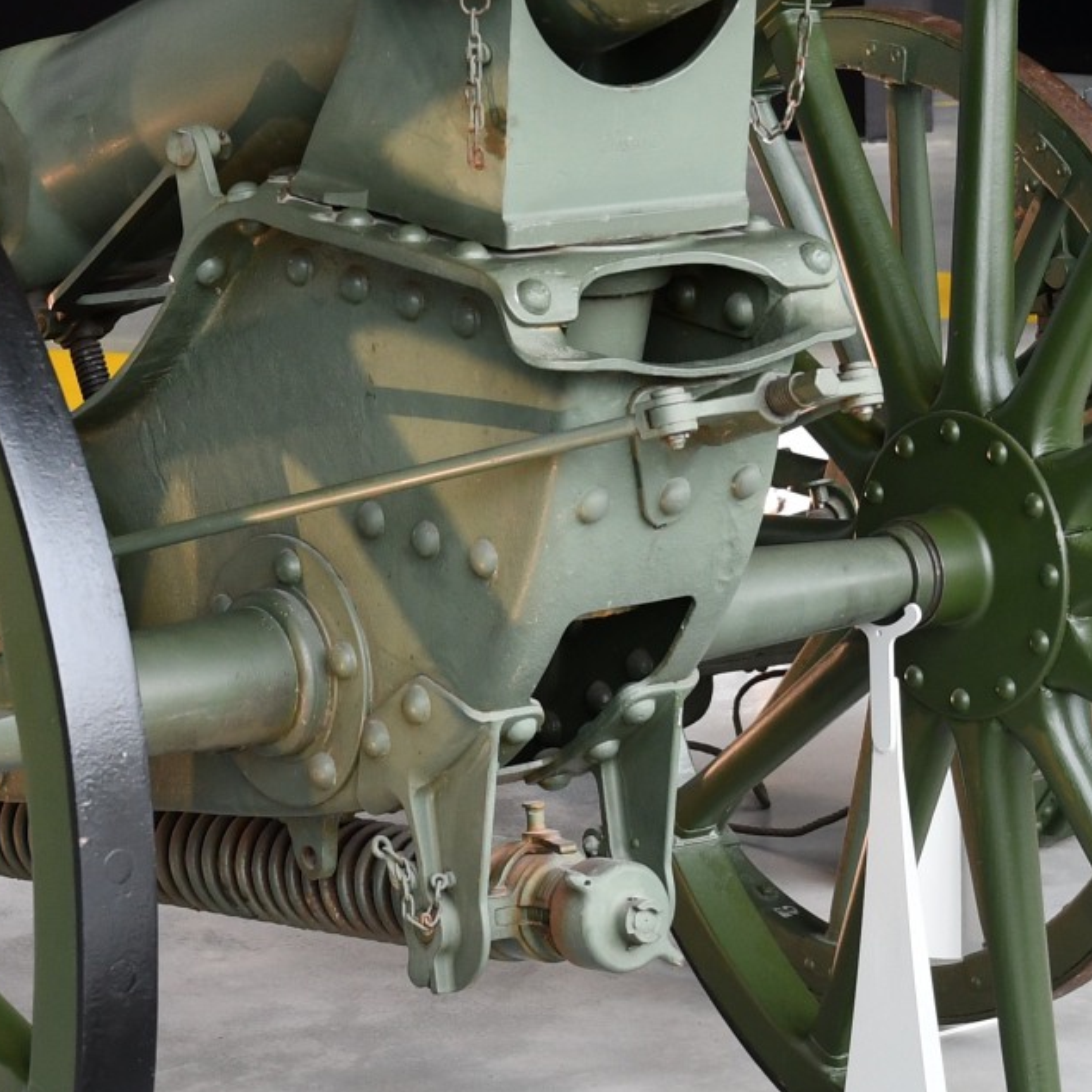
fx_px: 5282
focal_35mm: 148
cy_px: 369
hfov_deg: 11.8
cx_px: 722
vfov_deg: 11.8
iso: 320
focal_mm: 31
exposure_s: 1/80
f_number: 4.5
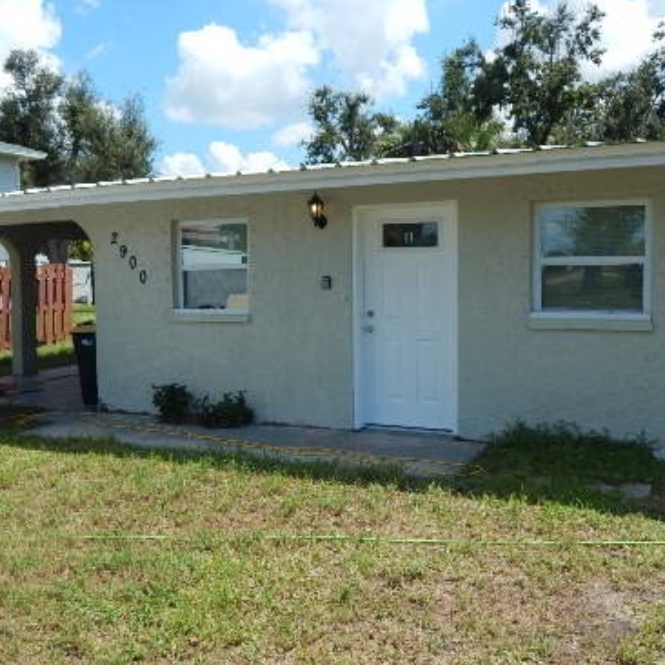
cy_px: 316
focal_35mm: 34
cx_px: 314
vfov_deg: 48.4
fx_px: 739
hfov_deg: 48.4
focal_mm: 4
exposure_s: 1/500
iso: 125
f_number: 6
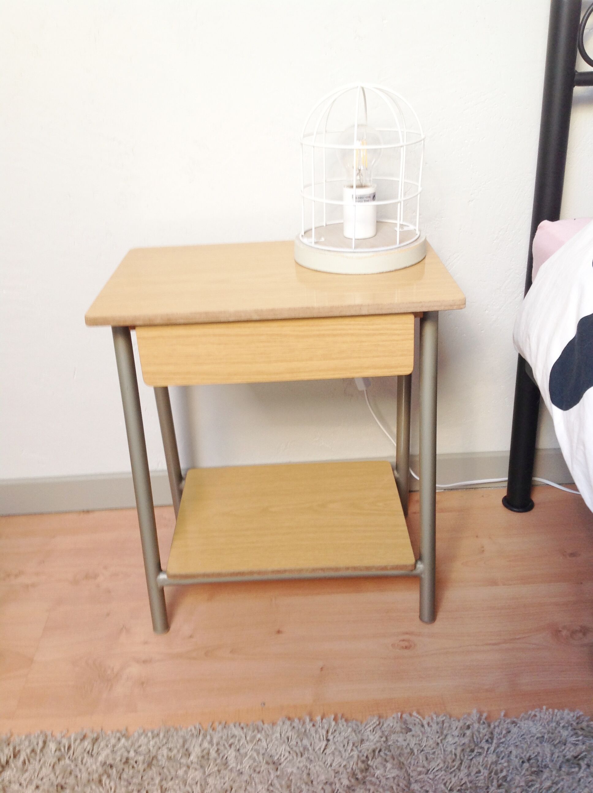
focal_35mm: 35
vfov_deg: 52.7
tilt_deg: -25.8
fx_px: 802
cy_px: 396
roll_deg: +3.8
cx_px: 296
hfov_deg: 40.6
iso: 50
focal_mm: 4.28
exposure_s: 1/17
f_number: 2.4
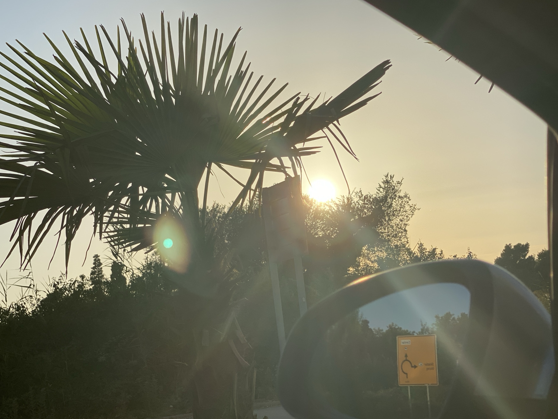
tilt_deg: +6.5
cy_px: 218
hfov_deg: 32.7
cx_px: 252
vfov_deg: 24.8
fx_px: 951
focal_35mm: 59
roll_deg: +6.2
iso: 20
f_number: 2
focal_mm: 6
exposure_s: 1/4348
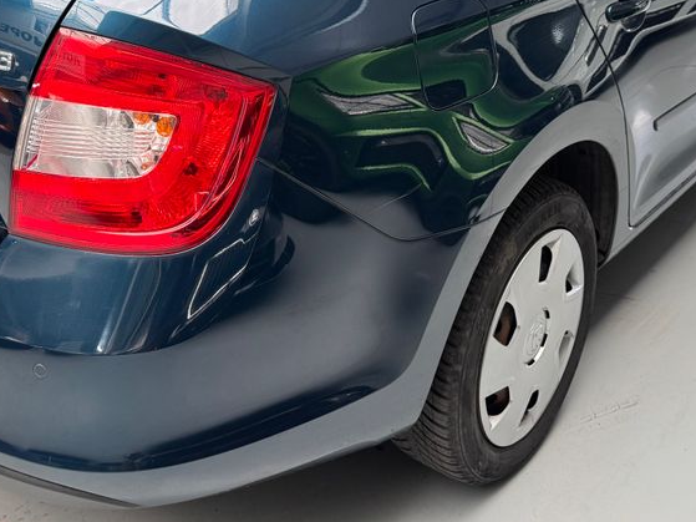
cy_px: 75
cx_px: 281
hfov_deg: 42.8
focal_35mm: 44
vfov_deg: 31.6
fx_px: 884
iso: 200
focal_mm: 6.76
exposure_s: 1/60
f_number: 1.78
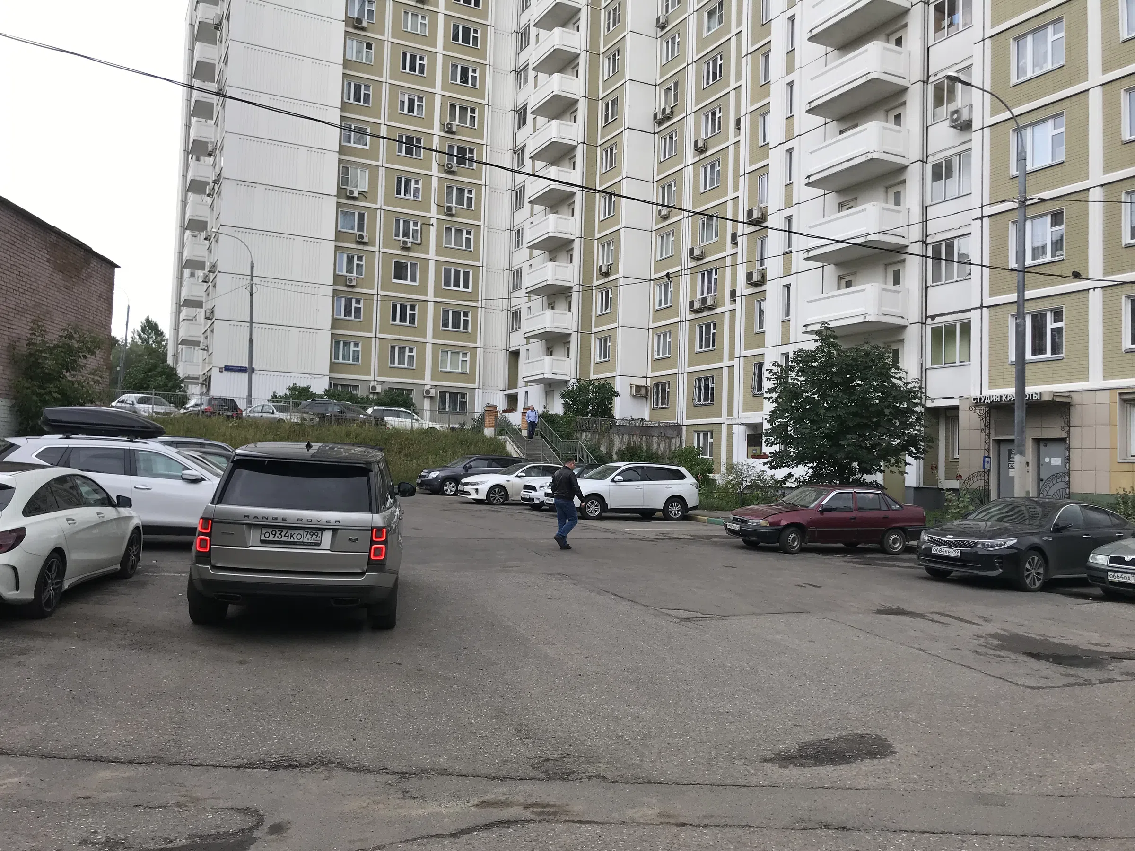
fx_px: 918
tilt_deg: +3.8
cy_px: 426
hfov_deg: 63.4
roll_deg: -1.5
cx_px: 568
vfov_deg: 49.7
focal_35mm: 28
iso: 20
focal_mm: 3.99
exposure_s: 1/465
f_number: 1.8
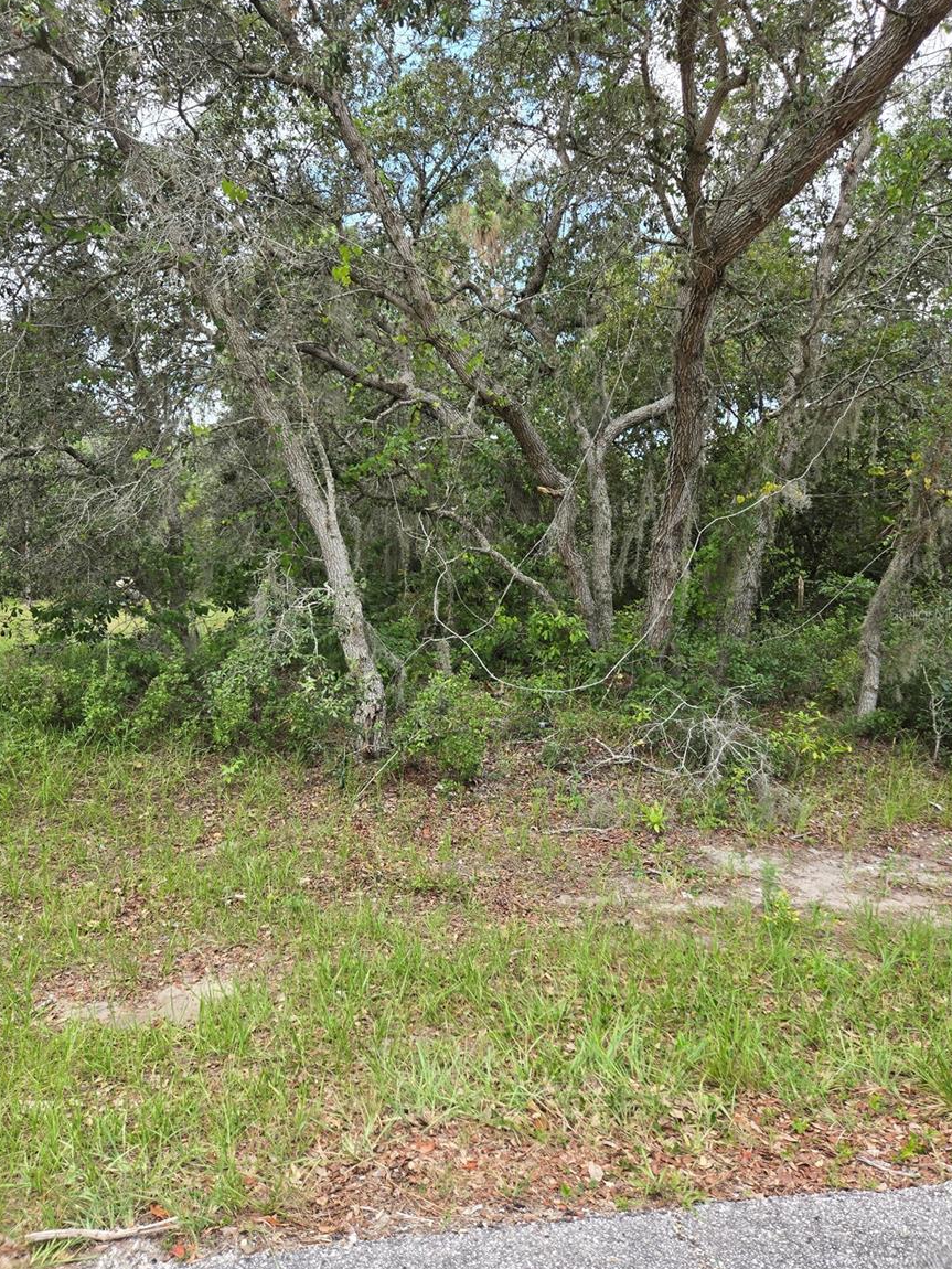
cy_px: 614
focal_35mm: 24
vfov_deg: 71.6
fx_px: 880
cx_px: 471
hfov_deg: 56.8
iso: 25
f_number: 1.8
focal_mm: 5.4
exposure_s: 1/262
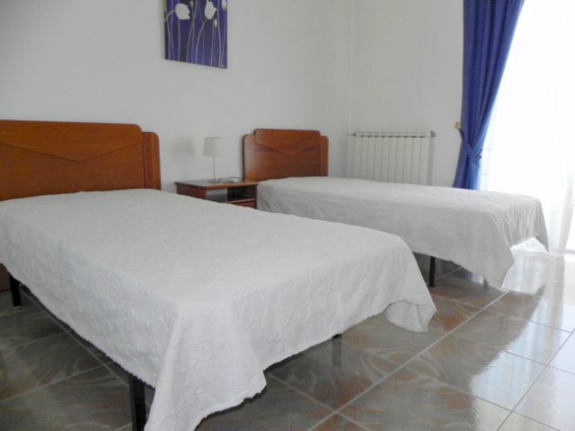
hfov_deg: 67.3
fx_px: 432
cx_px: 288
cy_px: 216
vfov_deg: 53.1
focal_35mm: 26
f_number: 2.8
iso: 160
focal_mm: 4.6
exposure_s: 1/44.4
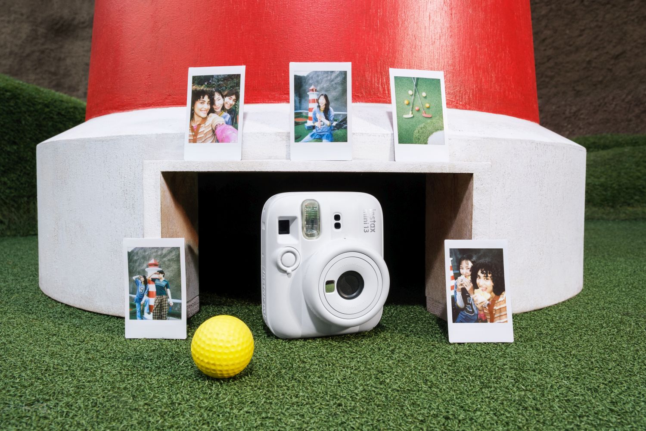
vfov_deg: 45.0
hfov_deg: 63.7
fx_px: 520
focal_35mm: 29
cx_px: 323
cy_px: 216
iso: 800
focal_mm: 19.4
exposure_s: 1/160
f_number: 10
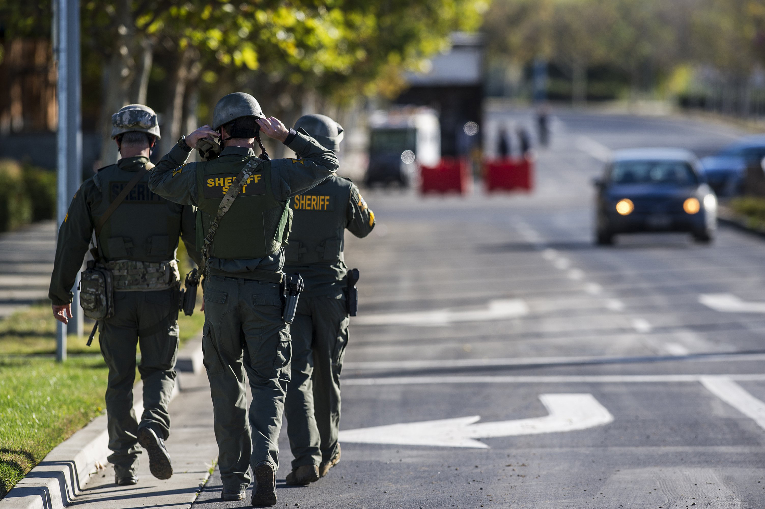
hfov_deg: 6.9
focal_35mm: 300
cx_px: 382
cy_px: 254
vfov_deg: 4.6
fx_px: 6371
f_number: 4
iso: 100
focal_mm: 300
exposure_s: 1/800
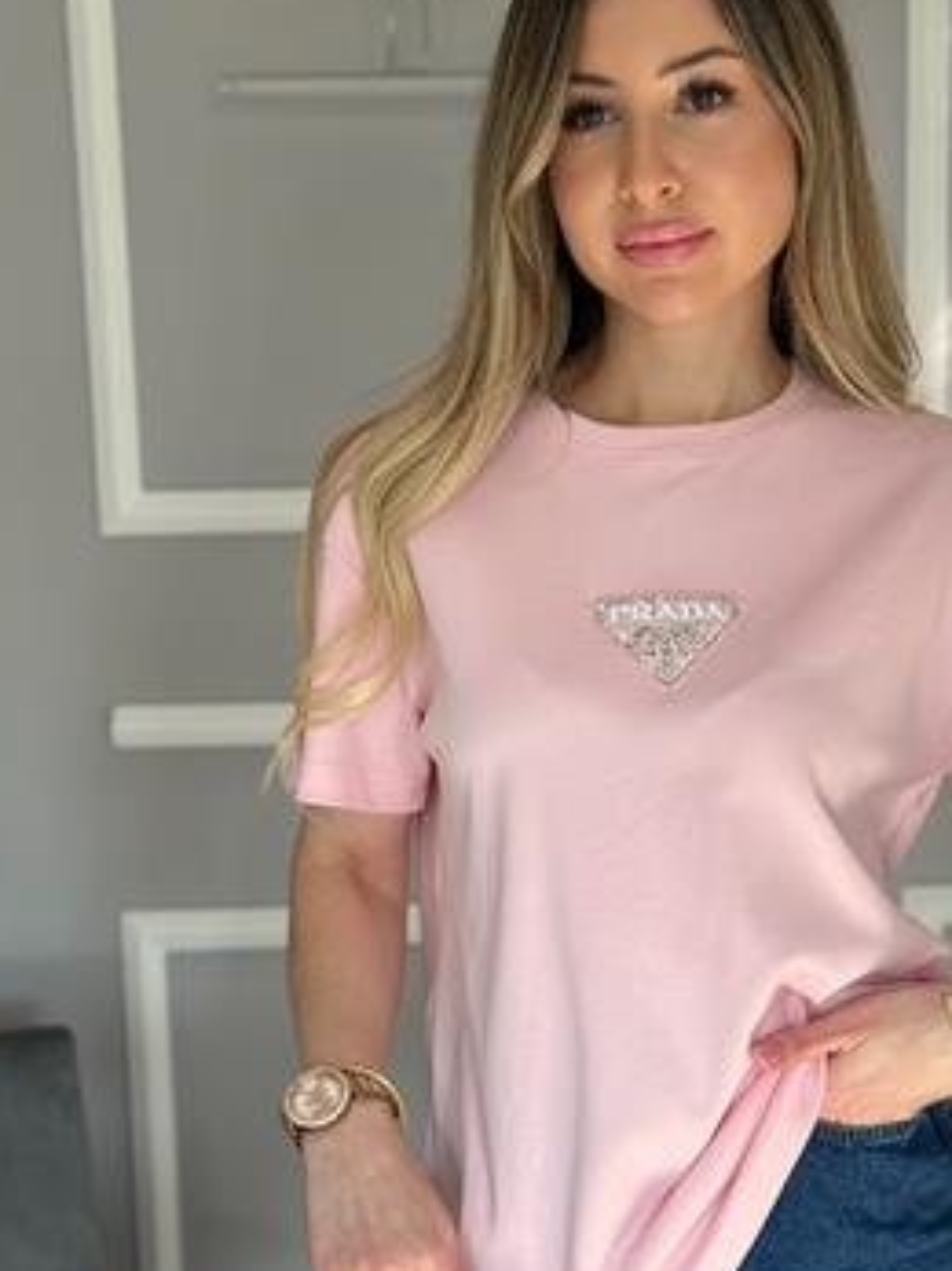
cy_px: 809
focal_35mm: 72
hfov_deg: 20.3
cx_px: 674
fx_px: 2642
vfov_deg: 26.9
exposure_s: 1/126
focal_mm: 6.76
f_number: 1.78
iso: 125
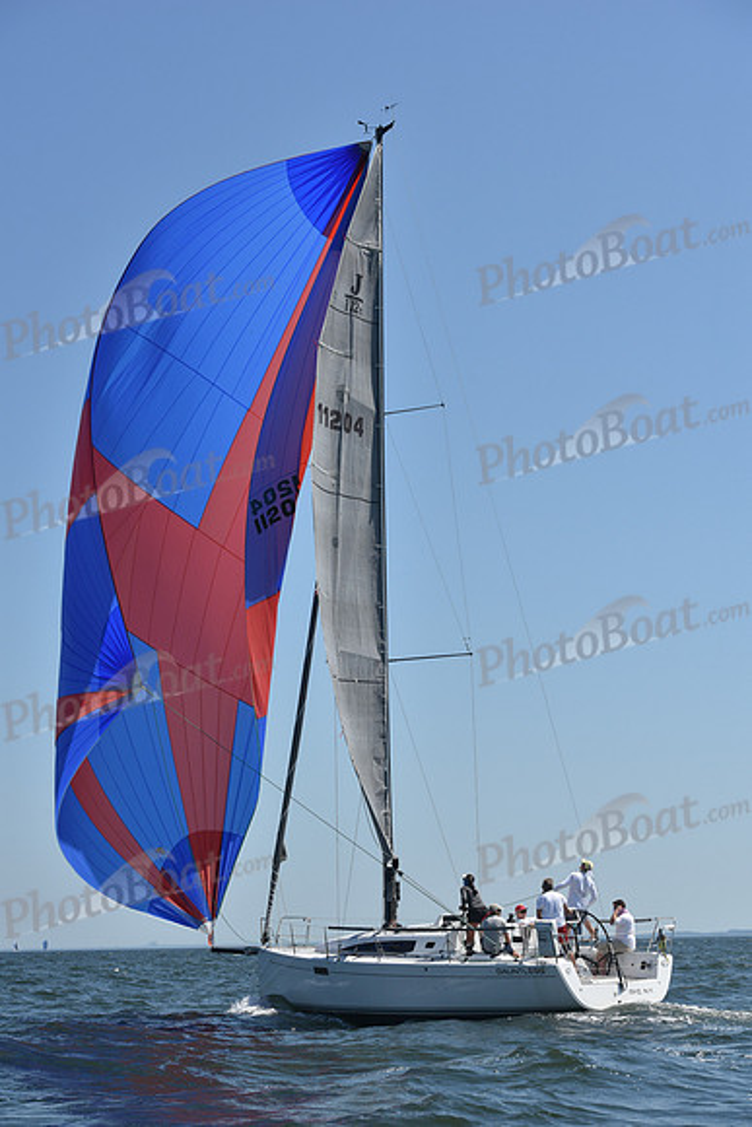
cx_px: 376
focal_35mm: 70
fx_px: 2192
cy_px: 564
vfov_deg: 28.8
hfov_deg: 19.5
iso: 250
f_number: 9
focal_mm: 70
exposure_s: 1/1250
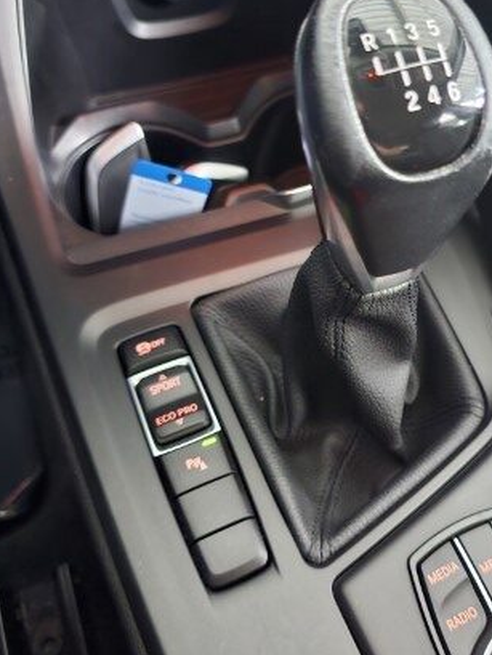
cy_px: 299
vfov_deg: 51.3
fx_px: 682
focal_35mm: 36
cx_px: 369
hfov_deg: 38.7
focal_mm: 6.3
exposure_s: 1/17
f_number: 1.7
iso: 1250
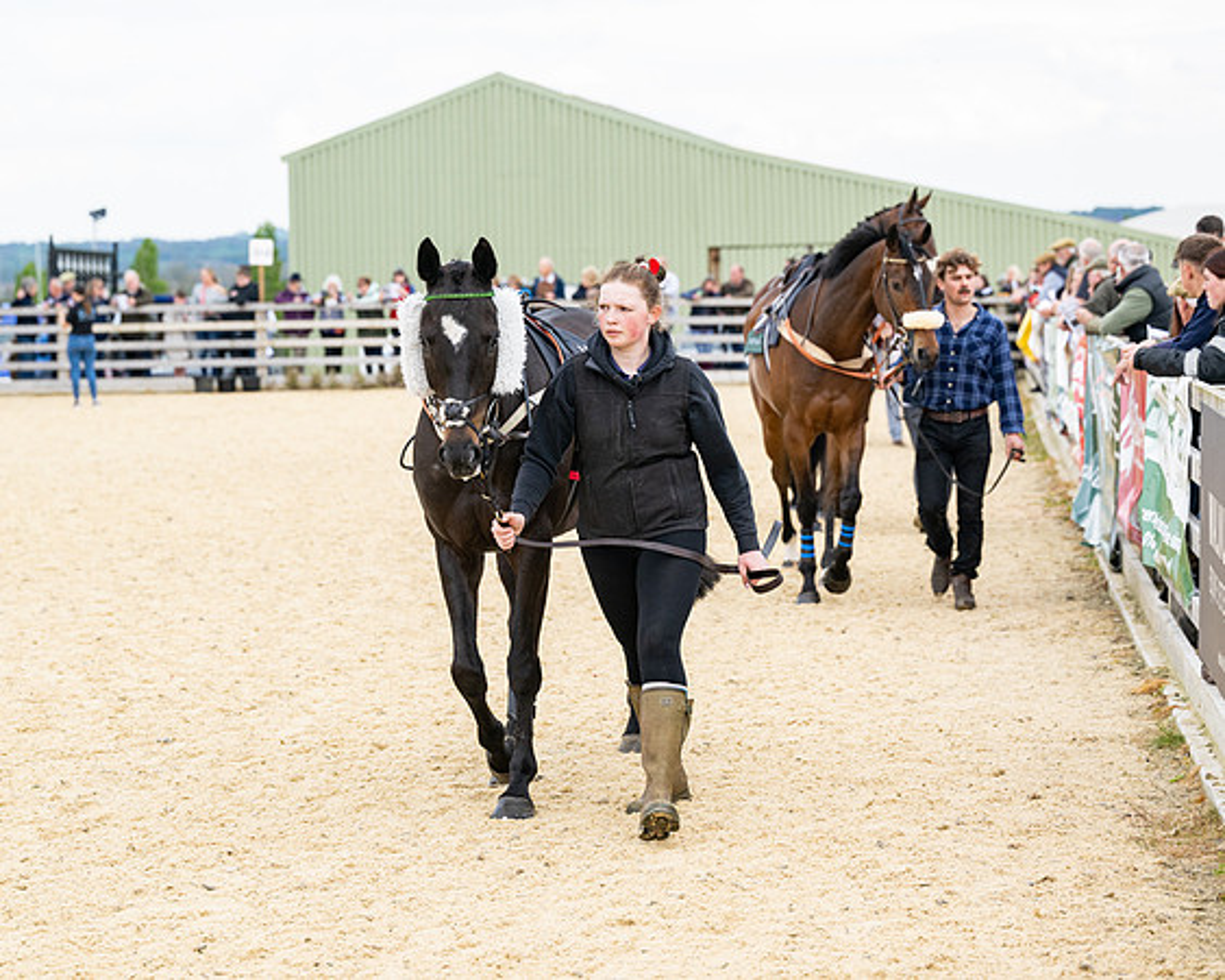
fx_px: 3963
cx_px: 591
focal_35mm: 109
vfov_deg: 14.1
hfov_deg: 17.6
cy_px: 490
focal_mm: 86
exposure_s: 1/2000
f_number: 4
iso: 400
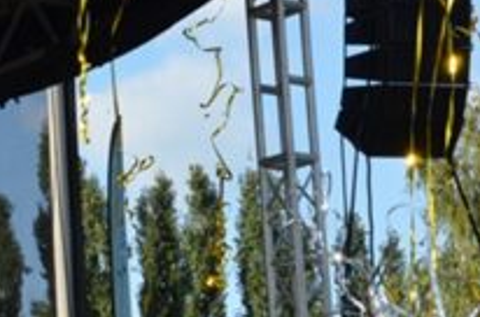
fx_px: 1888
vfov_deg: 9.5
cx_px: -240
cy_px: 334
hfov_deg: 13.6
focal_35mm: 142
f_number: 8
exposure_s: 1/250
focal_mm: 28
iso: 200
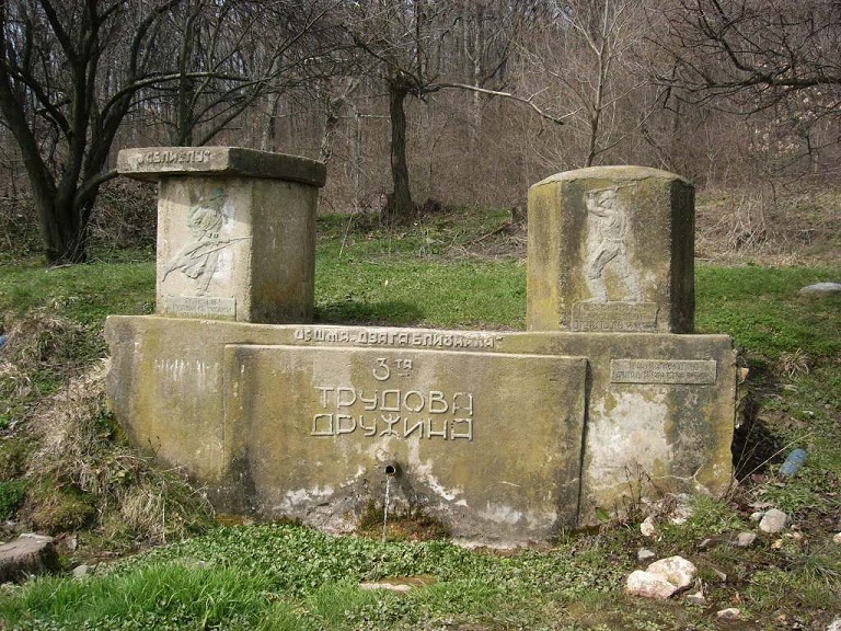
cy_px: 316
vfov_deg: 40.7
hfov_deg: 52.6
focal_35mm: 35
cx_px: 420
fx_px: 850
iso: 100
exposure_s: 1/100
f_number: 8
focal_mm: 5.8
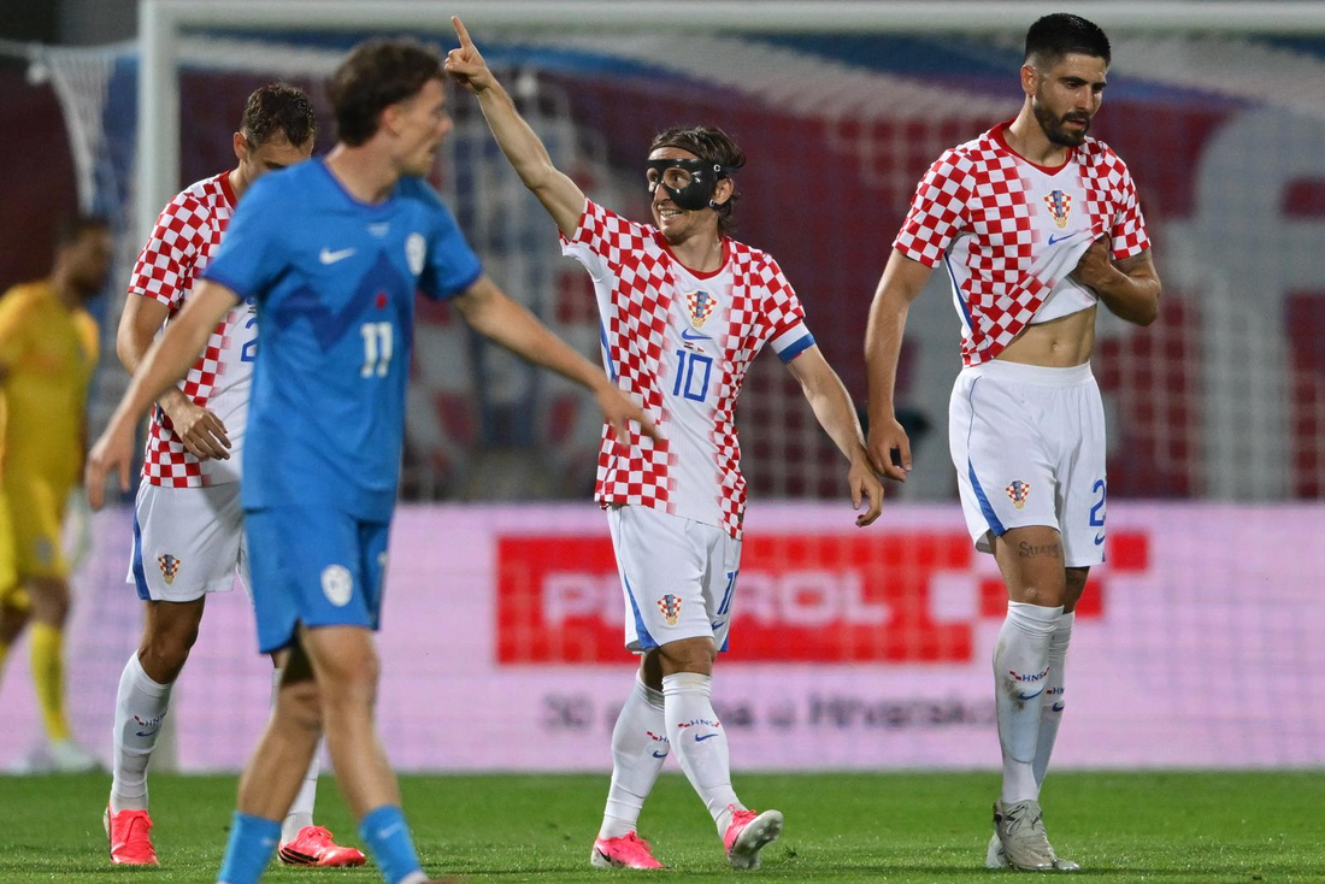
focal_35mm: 600
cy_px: 442
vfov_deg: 2.3
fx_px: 22088
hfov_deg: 3.4
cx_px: 662
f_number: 2.8
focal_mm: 400
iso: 4000
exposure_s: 1/2000
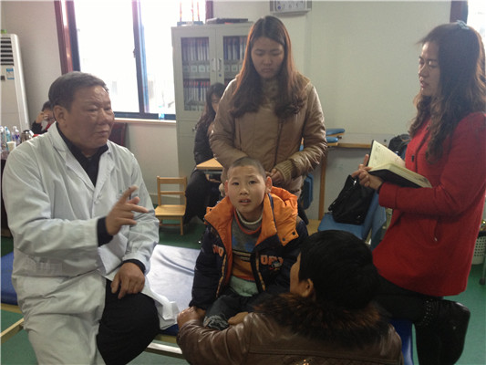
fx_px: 492
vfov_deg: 40.7
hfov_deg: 52.6
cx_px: 243
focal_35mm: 35
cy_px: 182
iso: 125
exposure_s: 1/20
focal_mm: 4.28
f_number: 2.4
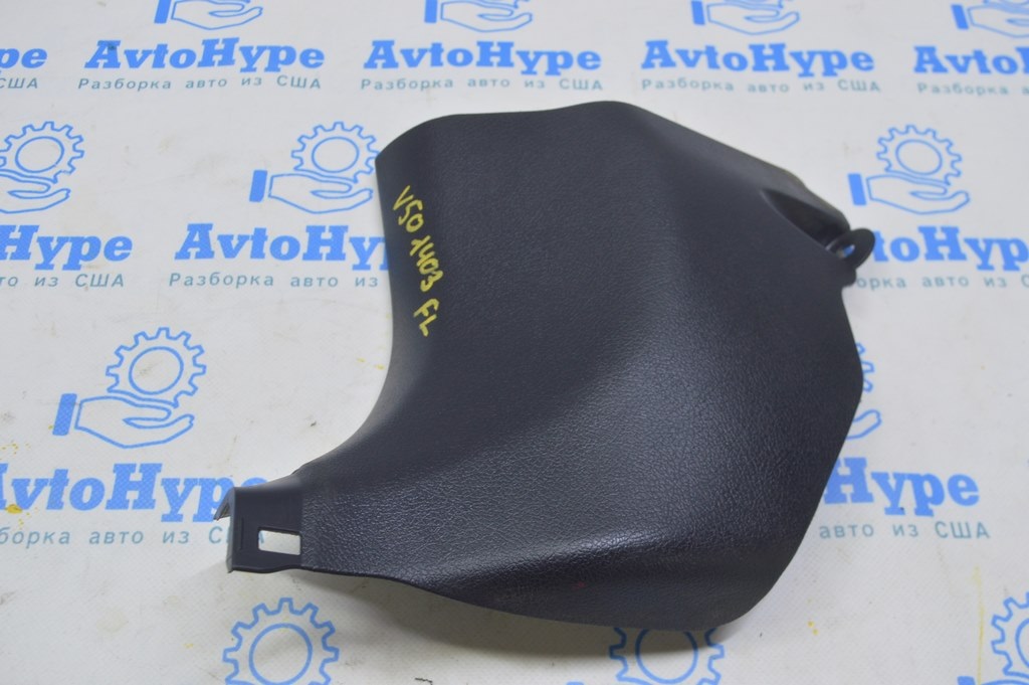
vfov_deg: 36.8
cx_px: 514
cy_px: 342
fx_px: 1028
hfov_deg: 53.2
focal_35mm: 36
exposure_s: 1/20
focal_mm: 24
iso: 400
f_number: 5.6
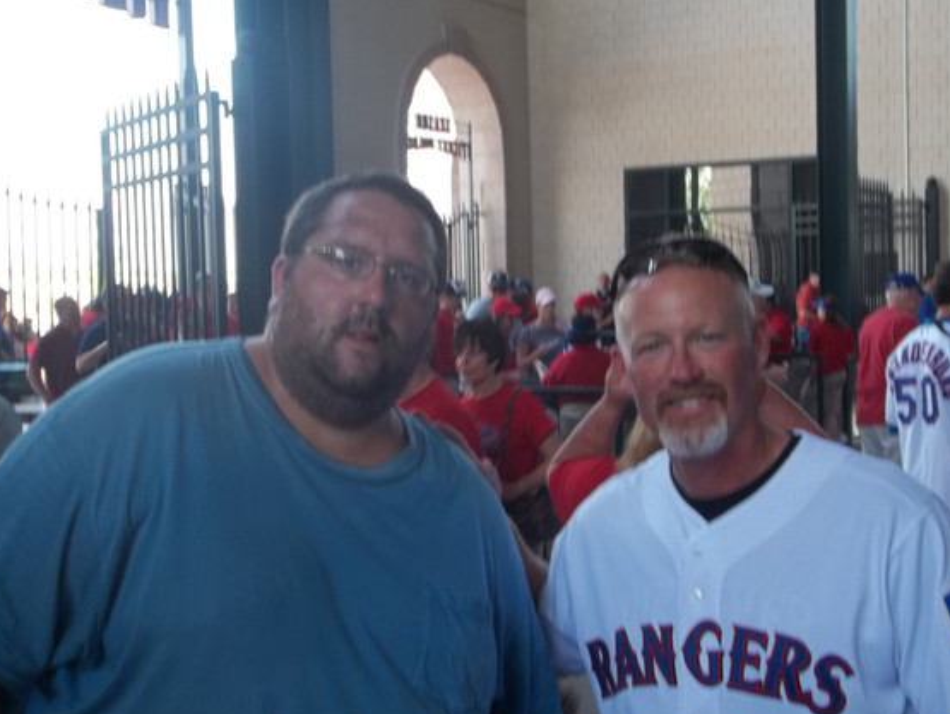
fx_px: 1455
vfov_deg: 27.6
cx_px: 508
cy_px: 353
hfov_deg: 36.1
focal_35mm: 53
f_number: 3.7
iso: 64
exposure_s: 1/40
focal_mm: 8.3
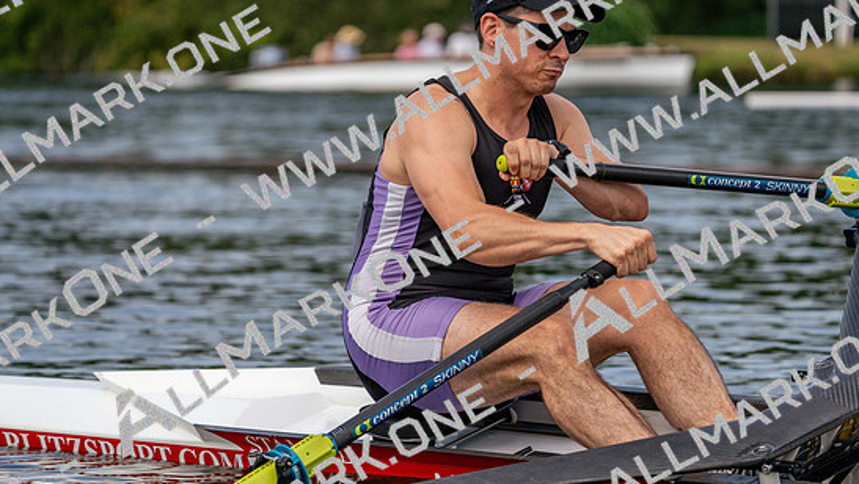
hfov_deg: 9.7
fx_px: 5058
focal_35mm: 222
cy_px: 214
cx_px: 435
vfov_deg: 5.5
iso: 320
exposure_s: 1/1600
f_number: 5.6
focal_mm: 200
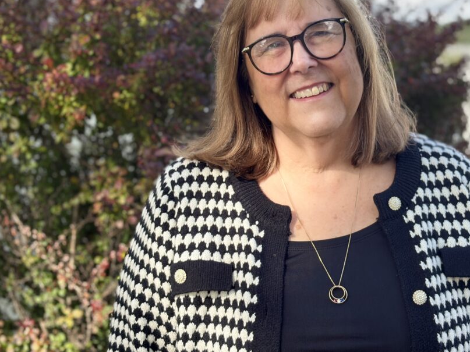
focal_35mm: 66
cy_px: 136
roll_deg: +2.9
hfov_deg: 29.3
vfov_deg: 22.2
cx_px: 280
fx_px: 896
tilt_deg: -2.6
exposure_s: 1/933
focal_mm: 5.96
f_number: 1.6
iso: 50
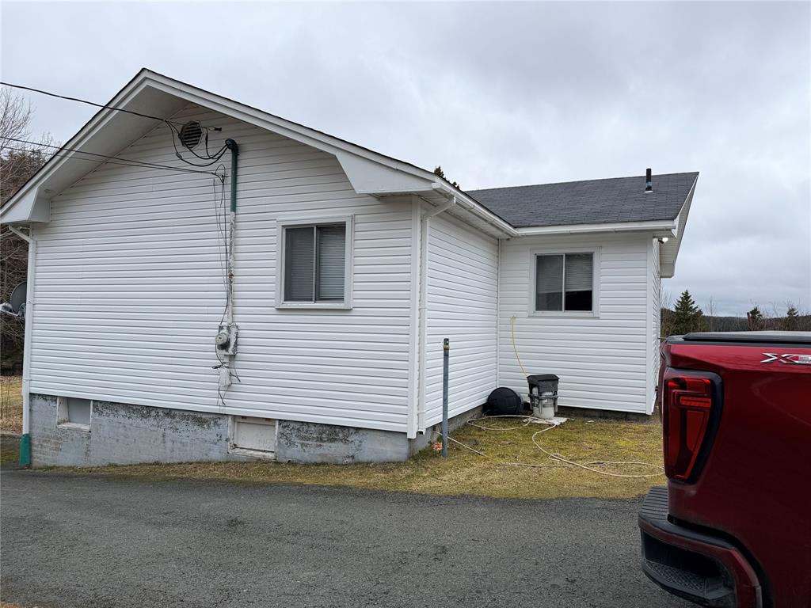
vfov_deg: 56.8
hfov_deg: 71.6
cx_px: 406
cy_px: 304
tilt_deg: +1.3
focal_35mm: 24
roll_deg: -0.6
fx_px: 562
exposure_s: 1/3584
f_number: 1.78
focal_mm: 6.76
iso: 80
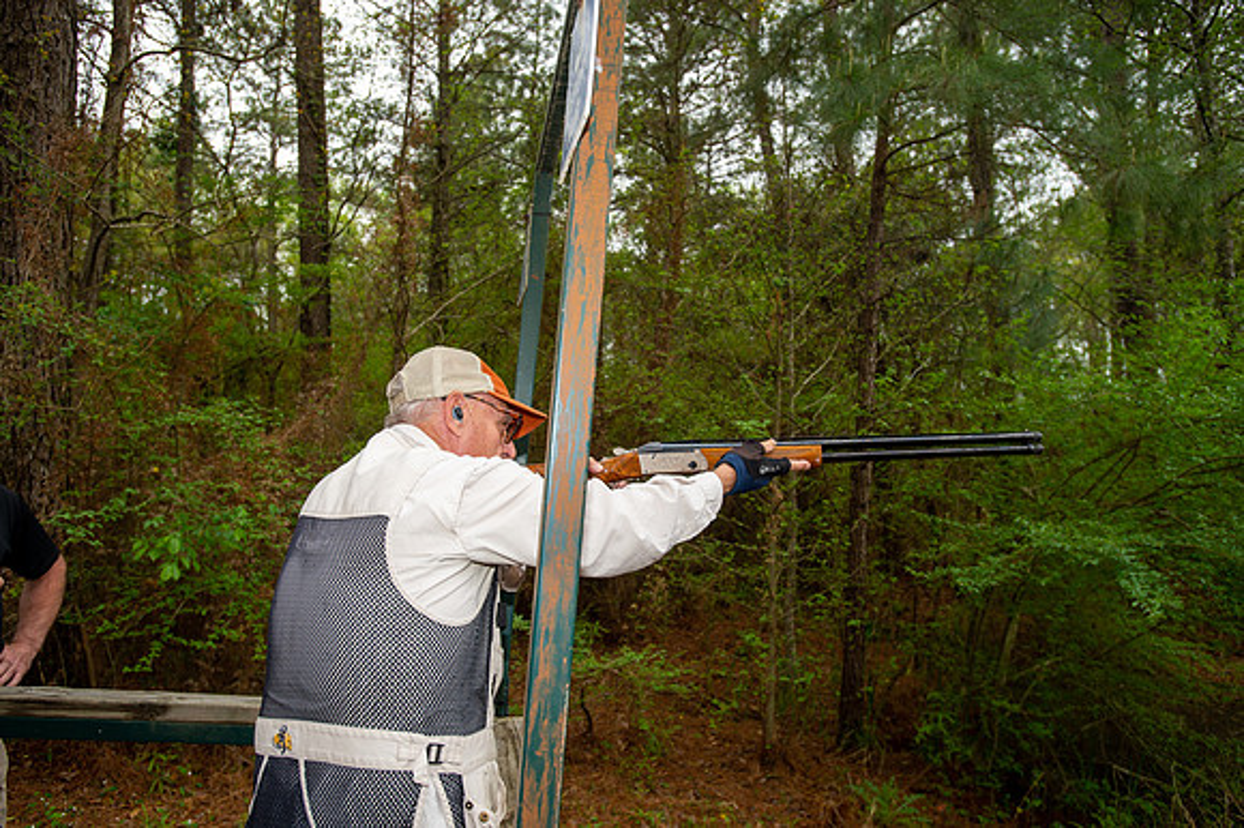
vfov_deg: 49.5
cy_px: 414
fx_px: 898
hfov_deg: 69.4
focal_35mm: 26
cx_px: 622
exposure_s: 1/125
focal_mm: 26
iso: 125
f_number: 5
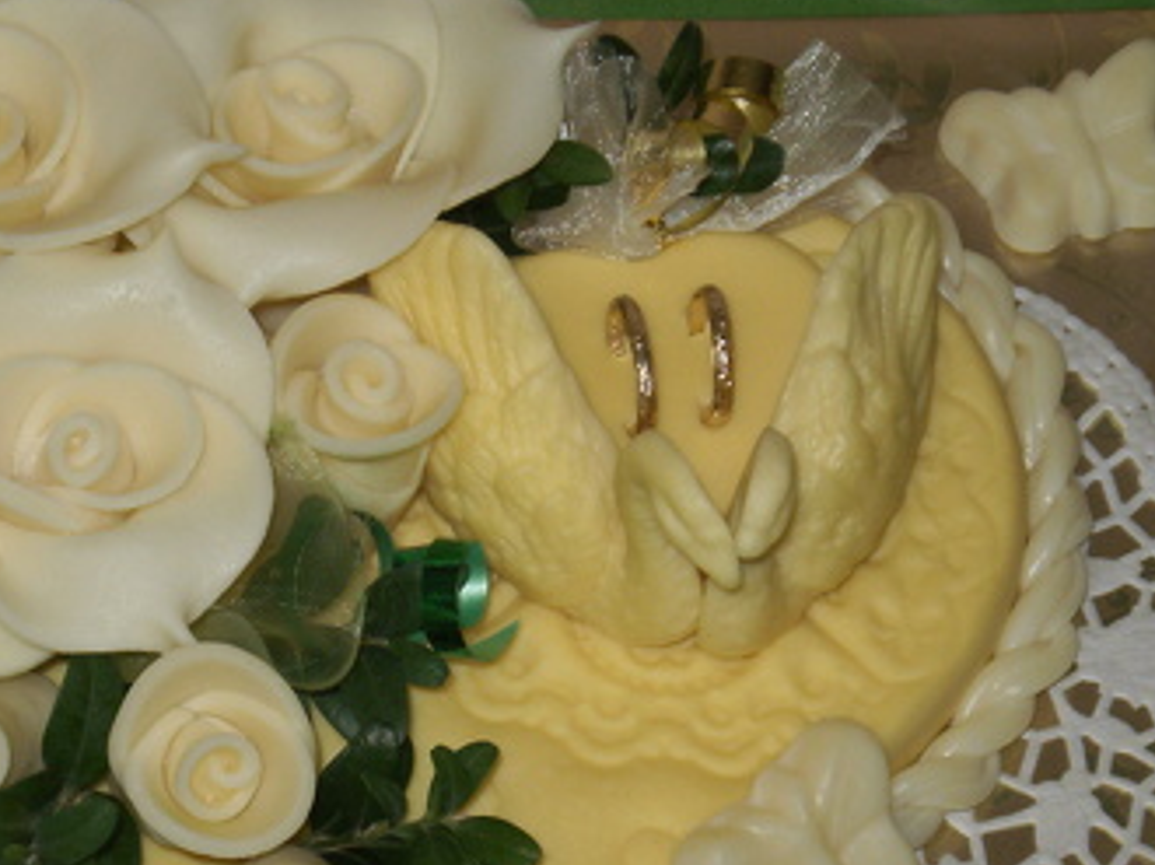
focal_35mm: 167
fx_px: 5568
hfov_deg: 11.8
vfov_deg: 8.9
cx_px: 434
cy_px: 592
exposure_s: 1/50
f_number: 5.1
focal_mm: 14.3
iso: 100
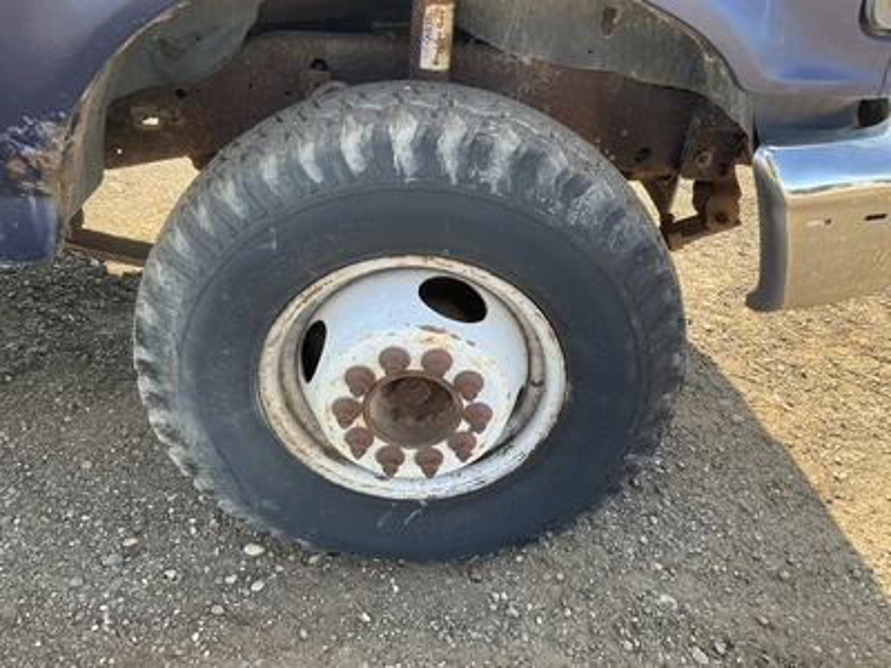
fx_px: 746
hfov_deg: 61.7
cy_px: 334
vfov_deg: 48.2
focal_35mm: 29
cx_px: 446
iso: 20
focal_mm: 3
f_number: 1.8
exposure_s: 1/122
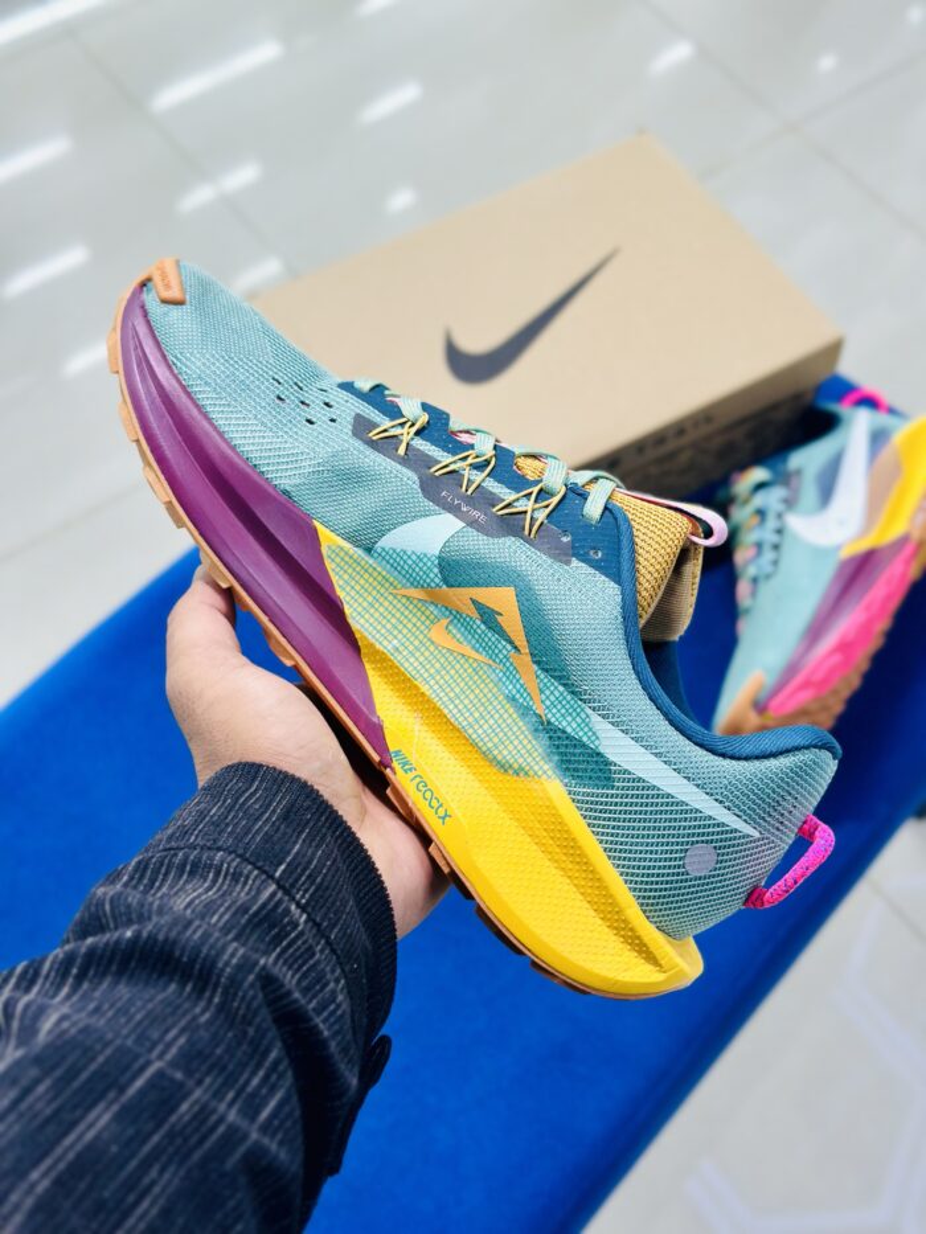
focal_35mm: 48
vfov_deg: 39.7
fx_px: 1712
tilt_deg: -57.4
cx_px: 463
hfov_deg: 30.3
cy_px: 617
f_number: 1.78
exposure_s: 1/100
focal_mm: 6.86
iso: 64
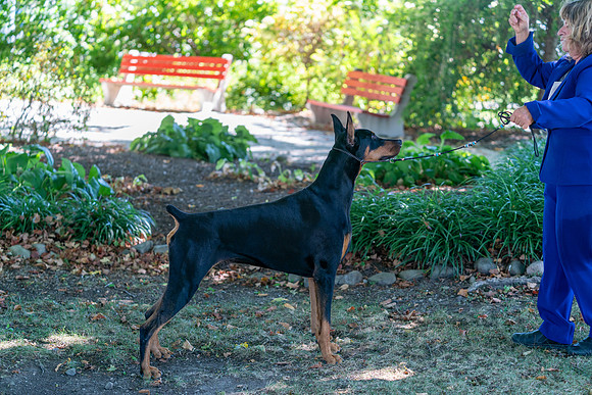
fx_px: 1151
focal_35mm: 70
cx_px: 296
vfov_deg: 19.5
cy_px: 198
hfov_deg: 28.8
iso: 400
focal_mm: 70
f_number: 2.8
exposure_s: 1/400
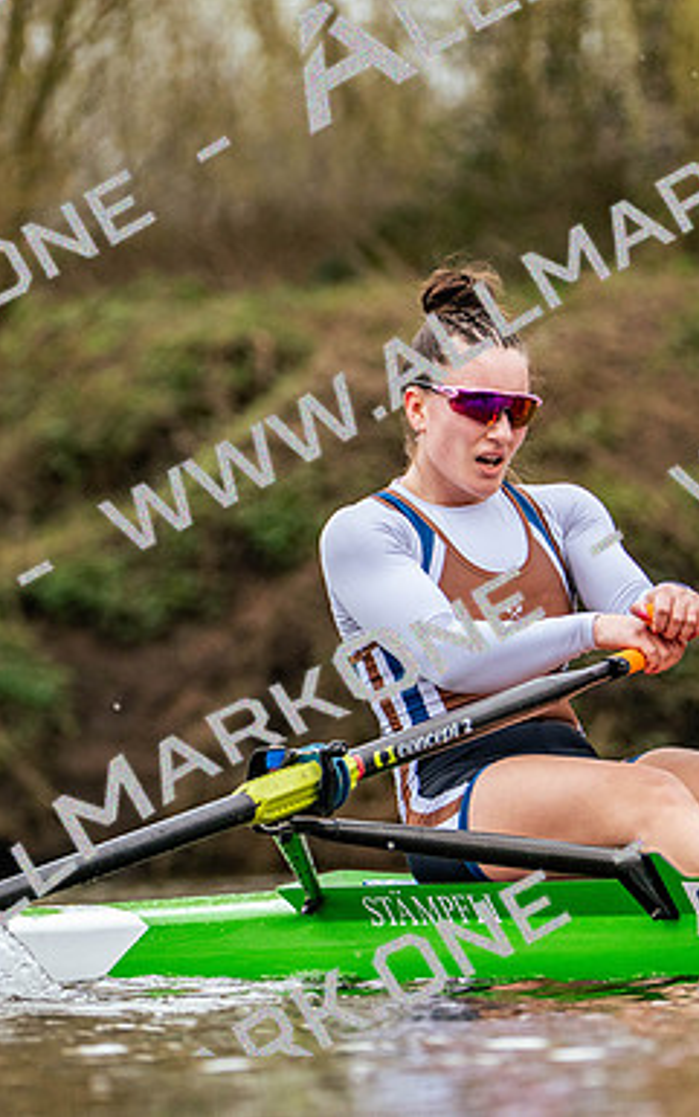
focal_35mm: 450
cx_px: 458
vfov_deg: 4.7
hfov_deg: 2.9
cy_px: 558
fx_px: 13701
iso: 2500
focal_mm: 293
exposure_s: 1/2000
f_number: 6.3
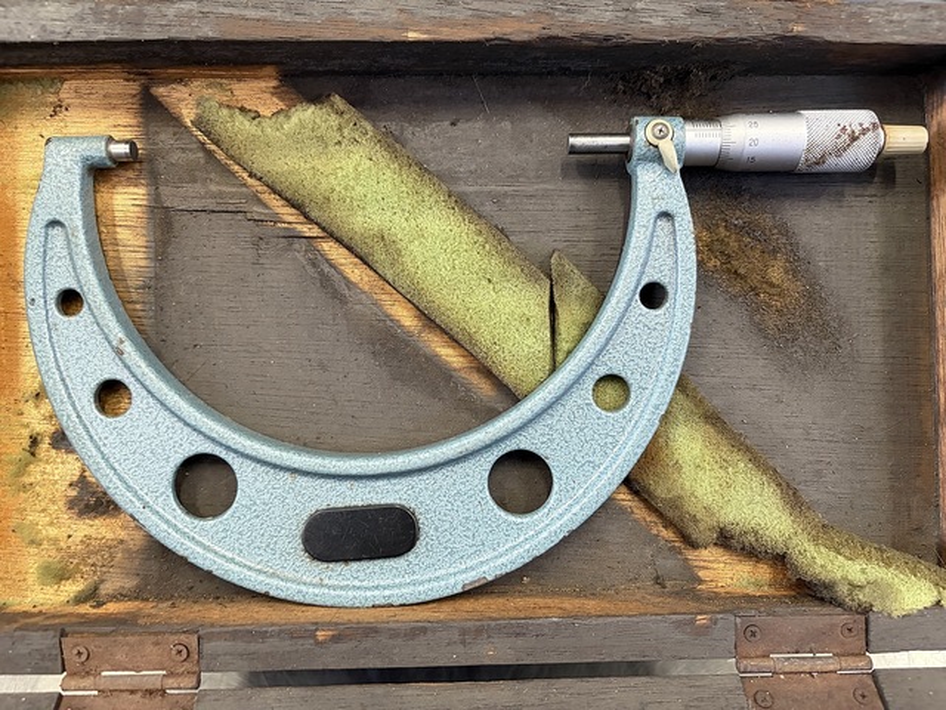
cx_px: 473
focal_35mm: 26
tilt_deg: -45.6
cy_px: 355
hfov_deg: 67.3
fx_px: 711
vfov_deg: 53.1
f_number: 1.6
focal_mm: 5.96
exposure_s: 1/50
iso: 320
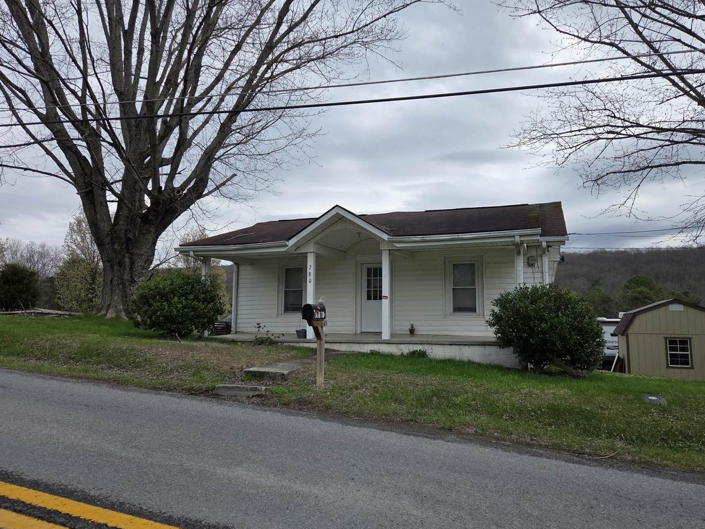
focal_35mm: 25
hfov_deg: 69.4
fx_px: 509
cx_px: 366
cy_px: 271
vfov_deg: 54.9
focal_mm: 5.4
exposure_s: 1/5699
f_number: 1.8
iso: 80
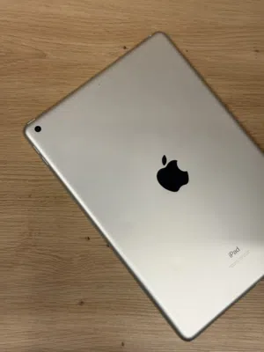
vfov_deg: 39.7
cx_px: 132
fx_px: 488
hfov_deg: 30.3
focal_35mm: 48
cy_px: 176
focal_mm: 6.76
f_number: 1.78
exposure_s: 1/50
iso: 50
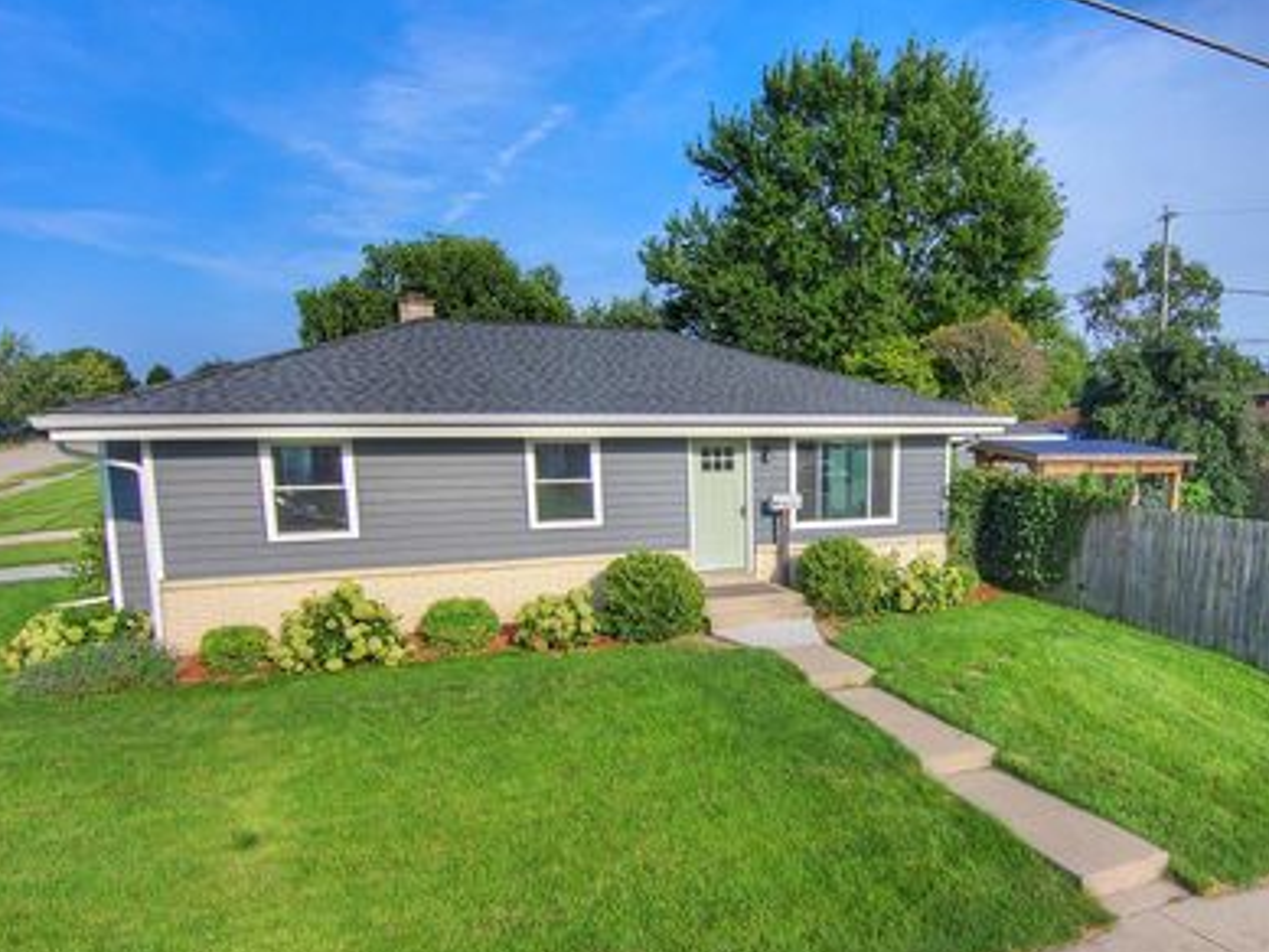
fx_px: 990
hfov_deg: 64.5
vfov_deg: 50.9
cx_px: 783
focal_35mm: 27
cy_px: 595
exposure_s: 1/1082
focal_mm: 3.7
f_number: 2.8
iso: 101
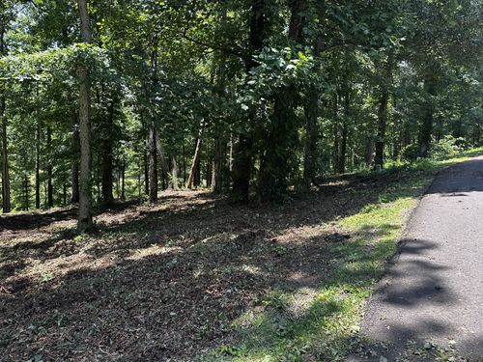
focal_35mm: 24
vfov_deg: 56.8
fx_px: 335
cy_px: 181
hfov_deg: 71.6
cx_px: 242
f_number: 1.78
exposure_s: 1/393
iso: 80
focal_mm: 6.86
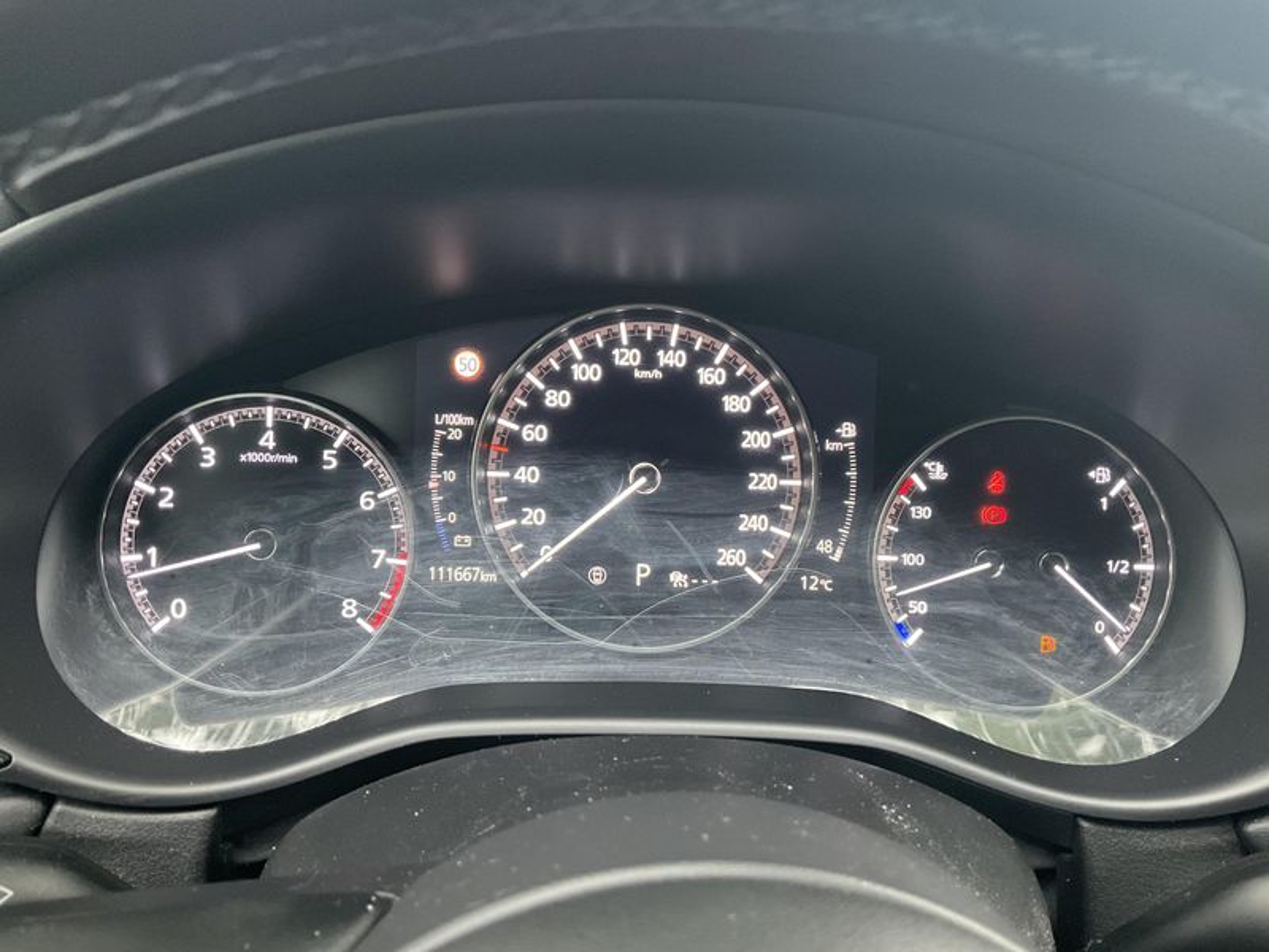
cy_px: 476
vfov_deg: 48.2
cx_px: 634
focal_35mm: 29
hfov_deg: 61.7
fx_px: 1063
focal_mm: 3
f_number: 1.8
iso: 320
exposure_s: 1/51
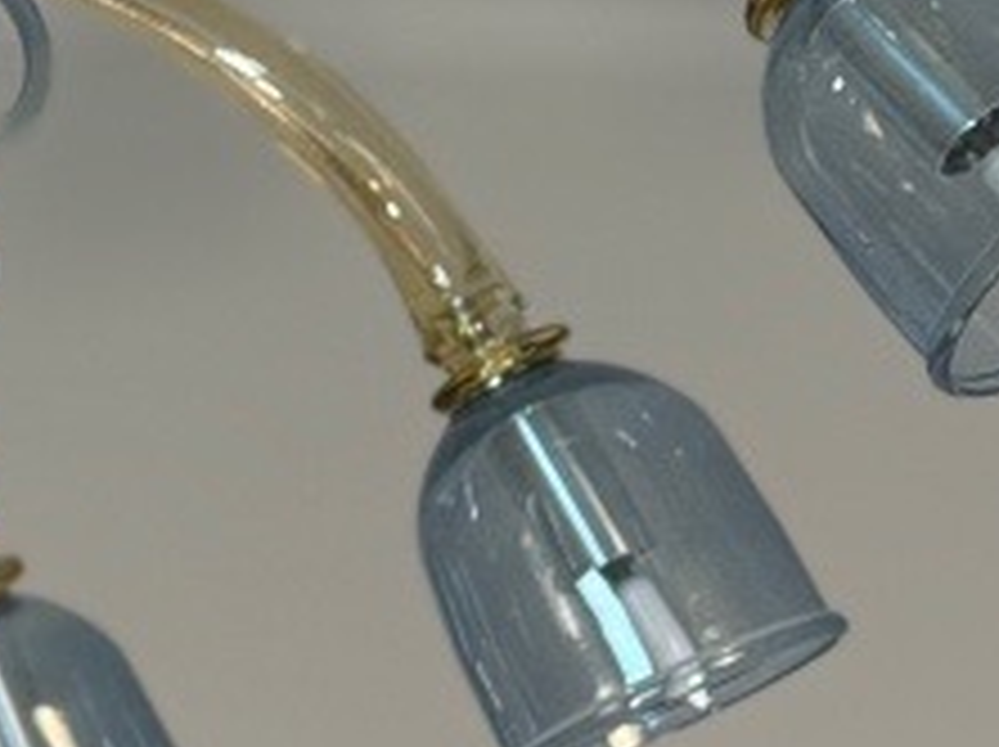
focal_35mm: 260
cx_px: -752
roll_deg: +0.5
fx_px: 7495
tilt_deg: +33.9
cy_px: -162
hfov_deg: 7.4
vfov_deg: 5.7
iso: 200
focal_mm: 6.76
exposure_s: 1/100
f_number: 1.78
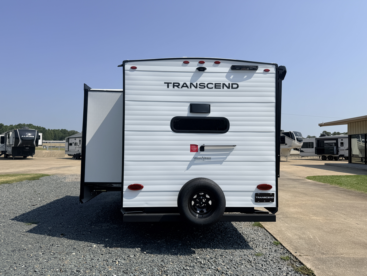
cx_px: 184
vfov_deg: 56.8
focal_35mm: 24
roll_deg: -0.9
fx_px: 254
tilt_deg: +2.5
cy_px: 138
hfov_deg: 71.6
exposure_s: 1/7353
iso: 80
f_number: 1.78
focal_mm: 6.76
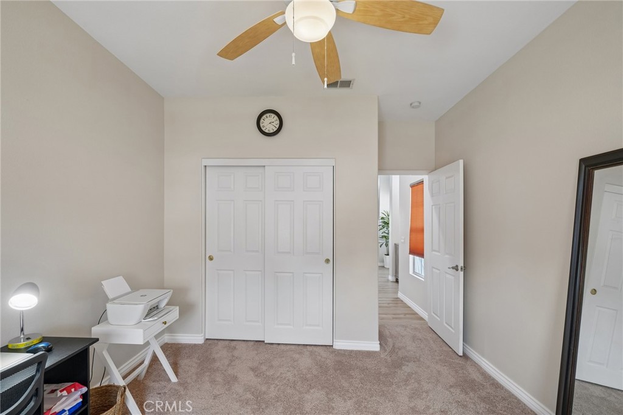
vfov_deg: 81.2
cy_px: 208
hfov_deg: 104.3
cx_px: 312
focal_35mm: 14
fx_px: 242
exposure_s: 1/13
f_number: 9
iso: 400
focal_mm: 14
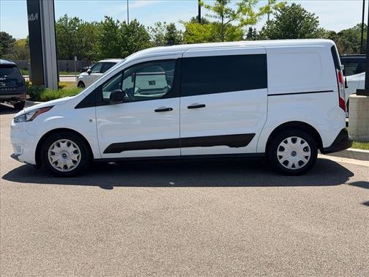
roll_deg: +0.7
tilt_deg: -10.4
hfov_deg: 39.7
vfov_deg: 30.3
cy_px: 138
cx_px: 184
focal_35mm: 48
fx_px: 512
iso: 64
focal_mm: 6.76
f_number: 1.78
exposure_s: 1/4587
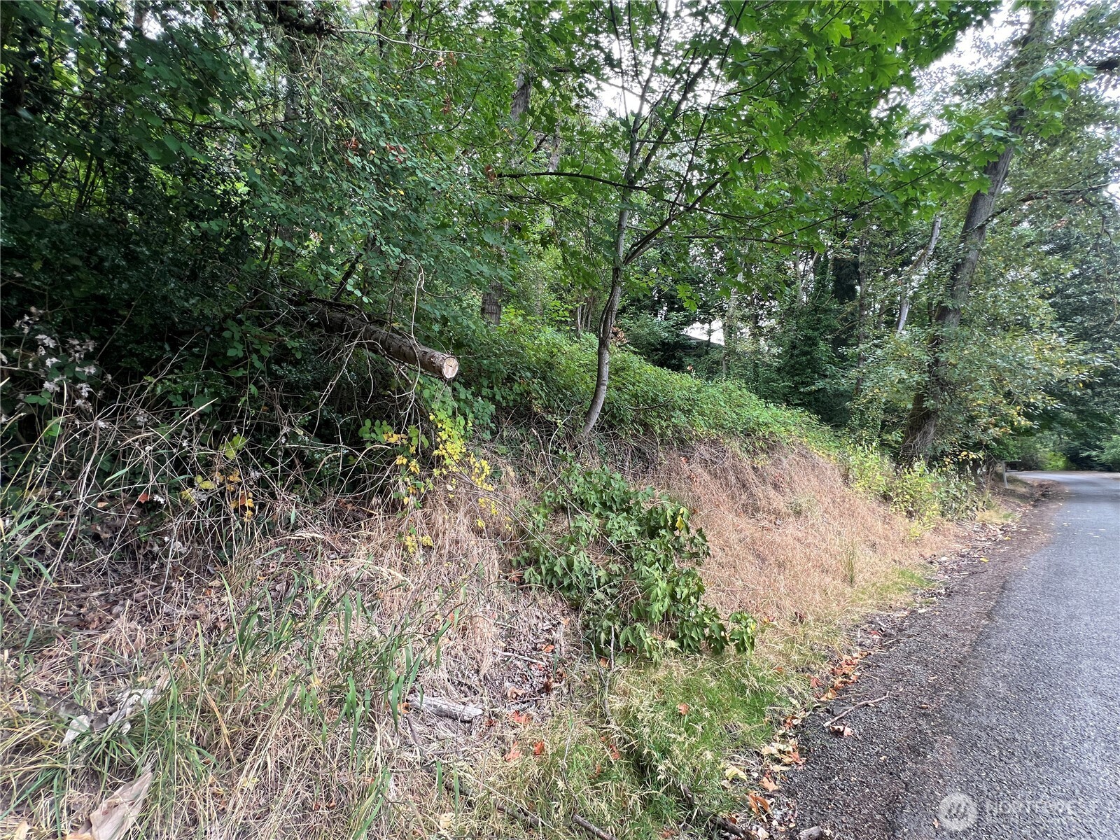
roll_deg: +1.2
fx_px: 421
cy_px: 420
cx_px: 560
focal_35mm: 13
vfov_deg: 89.9
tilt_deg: +6.4
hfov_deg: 106.2
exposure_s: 1/99
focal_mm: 1.57
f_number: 1.8
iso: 64
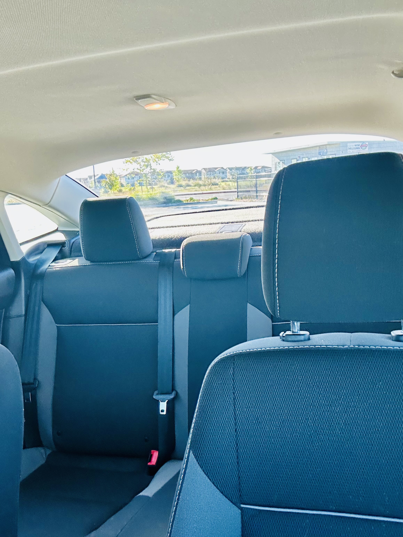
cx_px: 202
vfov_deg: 60.0
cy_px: 268
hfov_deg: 46.8
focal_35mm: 30
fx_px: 466
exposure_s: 1/121
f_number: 1.9
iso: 32
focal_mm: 2.69
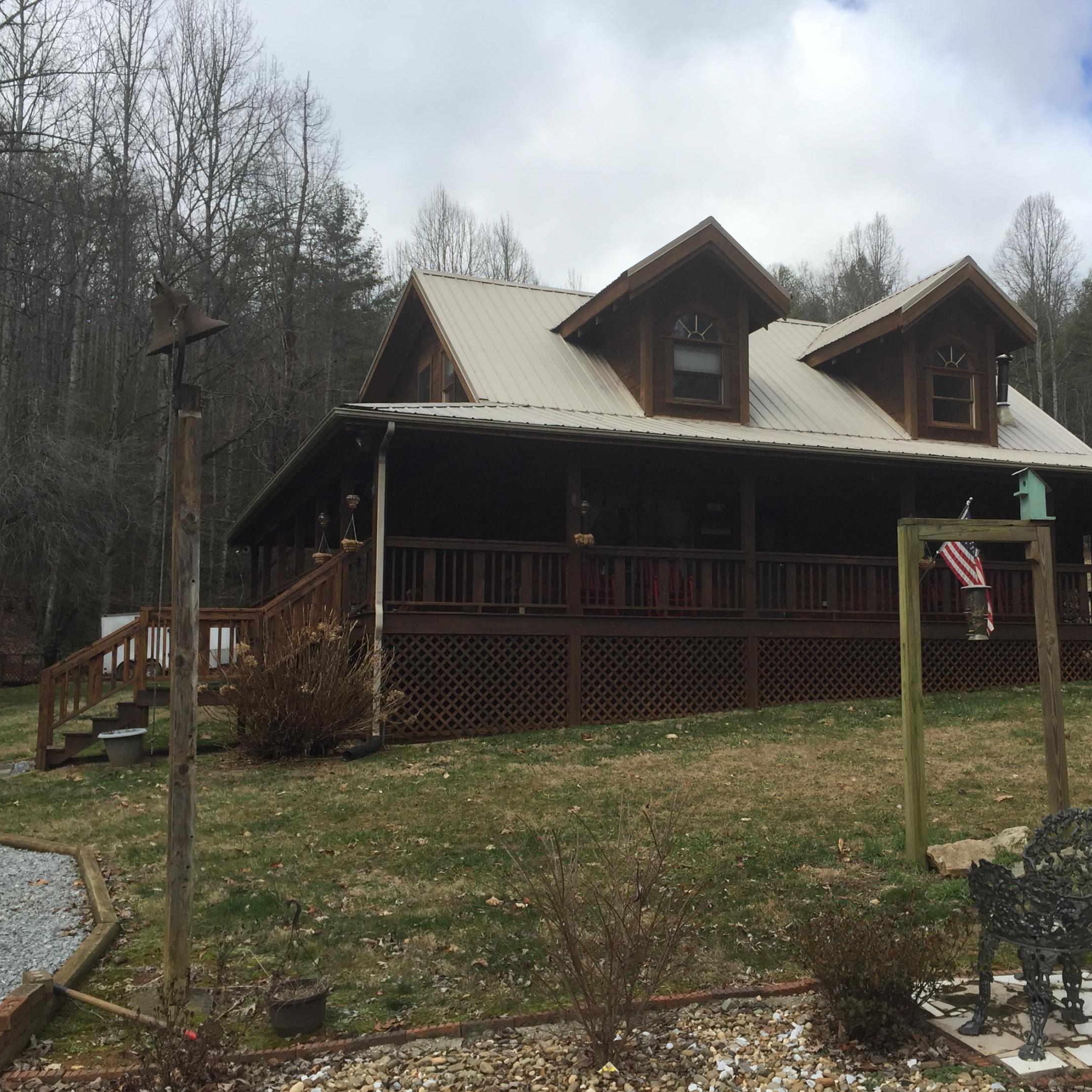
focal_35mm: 35
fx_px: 1249
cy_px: 558
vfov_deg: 47.2
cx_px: 687
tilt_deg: +7.2
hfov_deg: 46.8
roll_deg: +0.0
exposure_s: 1/1163
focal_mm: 4.15
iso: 32
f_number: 2.2
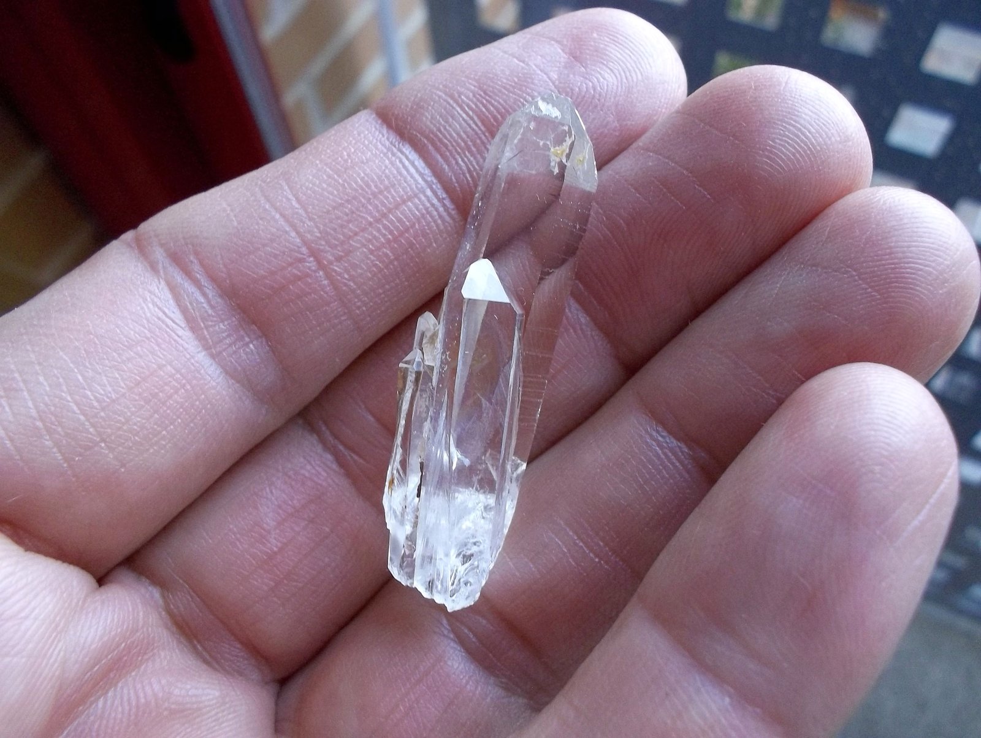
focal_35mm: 29
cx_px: 490
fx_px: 823
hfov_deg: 61.6
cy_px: 369
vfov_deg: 48.3
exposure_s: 1/20
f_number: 3.3
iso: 160
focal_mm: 4.1
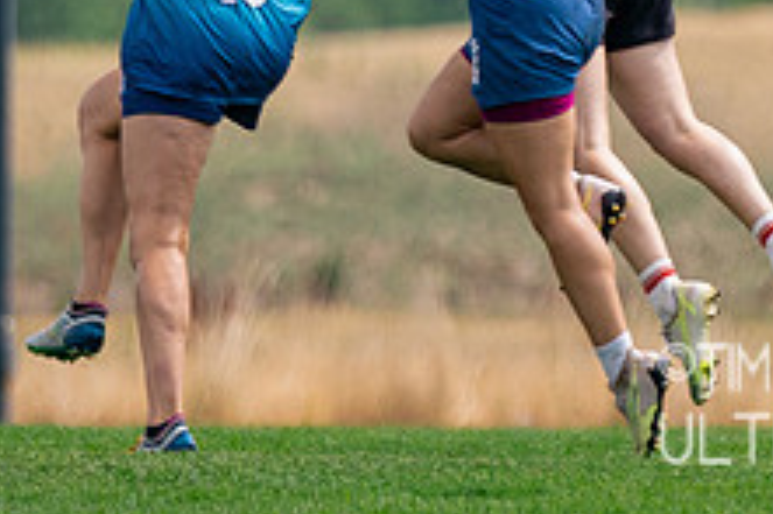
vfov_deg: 1.6
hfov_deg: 2.4
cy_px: -248
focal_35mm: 851
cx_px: 678
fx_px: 18259
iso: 640
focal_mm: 200
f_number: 2.8
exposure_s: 1/6400
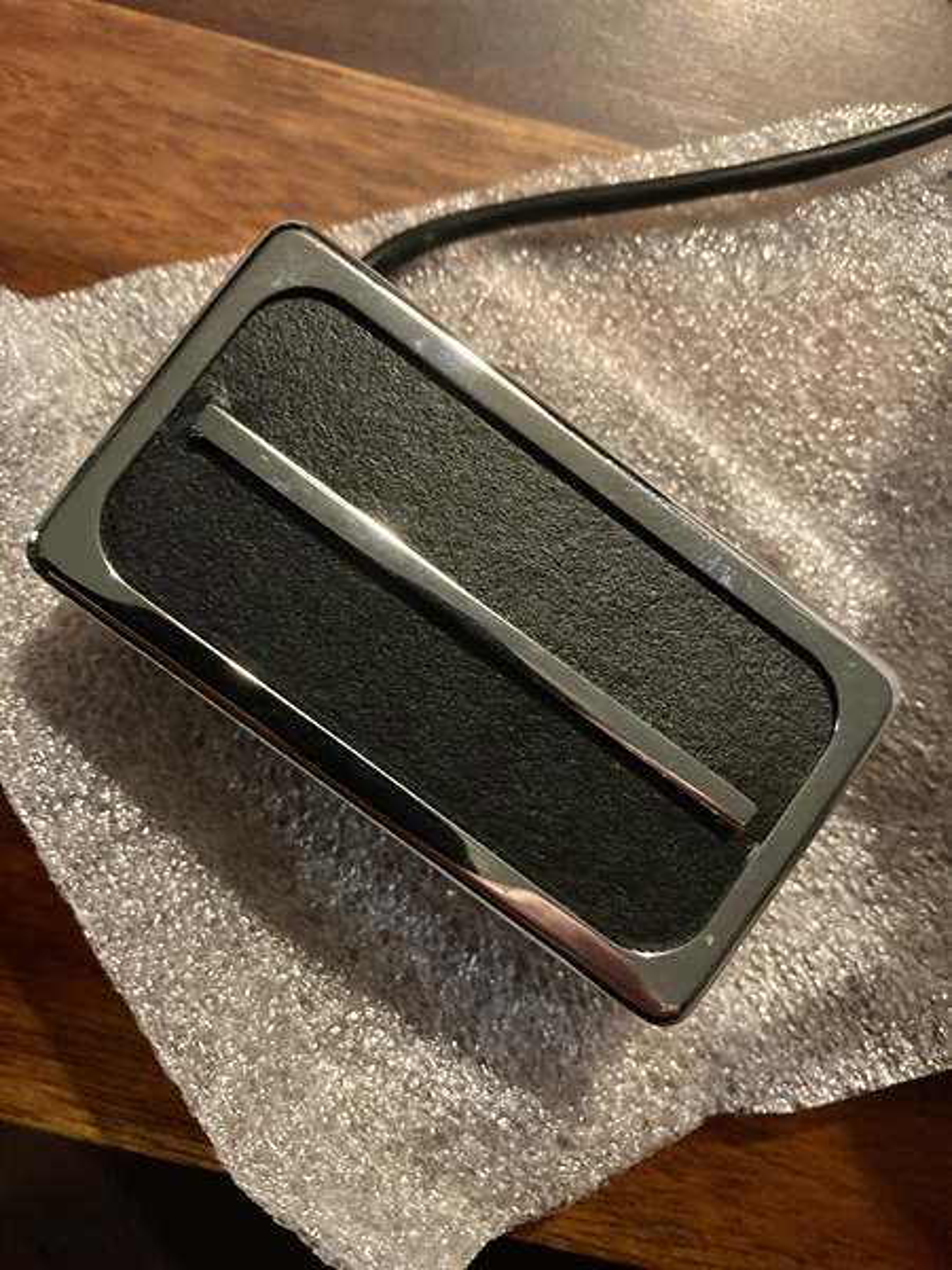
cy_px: 635
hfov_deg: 49.7
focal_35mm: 28
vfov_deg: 63.4
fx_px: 1027
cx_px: 476
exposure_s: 1/29
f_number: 1.8
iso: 640
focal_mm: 3.99
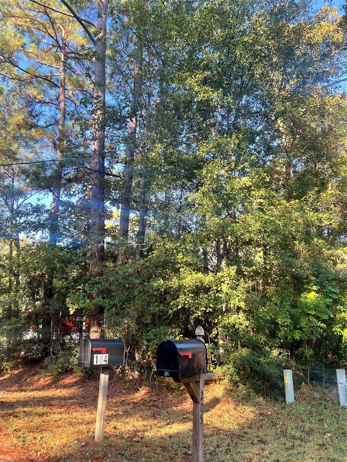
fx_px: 348
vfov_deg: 67.3
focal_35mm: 26
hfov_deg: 53.1
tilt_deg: +17.0
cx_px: 174
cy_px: 231
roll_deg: -1.0
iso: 40
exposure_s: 1/198
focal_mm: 5.7
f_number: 1.5
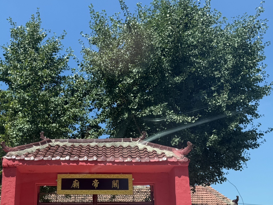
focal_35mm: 46
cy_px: 149
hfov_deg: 40.6
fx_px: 363
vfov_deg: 31.1
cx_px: 88
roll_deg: +0.2
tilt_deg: +17.5
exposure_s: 1/1855
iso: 80
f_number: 1.78
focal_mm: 6.76
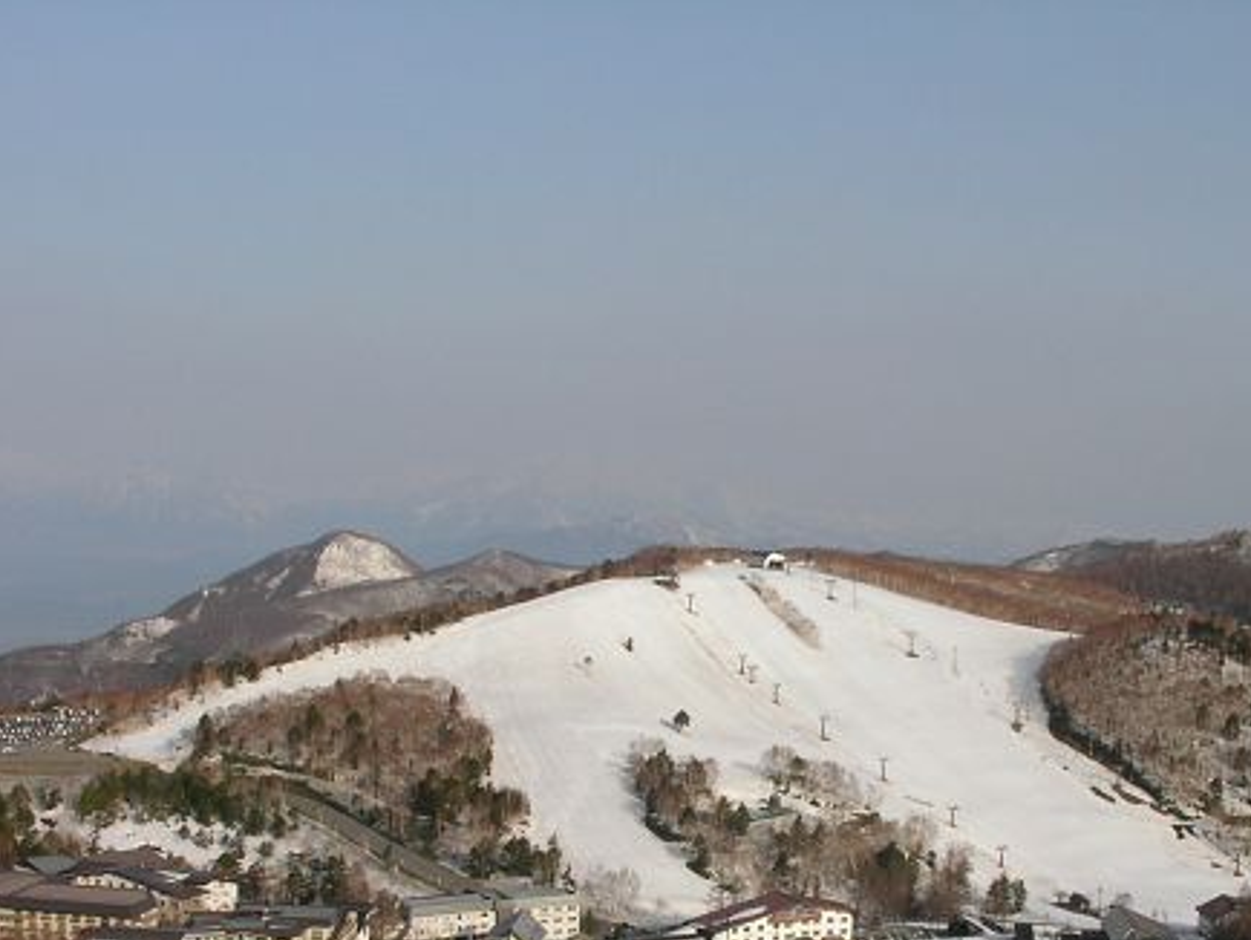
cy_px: 683
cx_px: 726
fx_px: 2025
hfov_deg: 34.3
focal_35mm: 56
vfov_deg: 25.9
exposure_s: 1/368
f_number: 5.6
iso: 50
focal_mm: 5.8
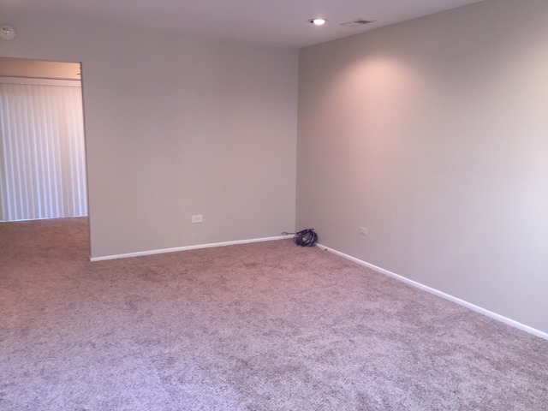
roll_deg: -2.2
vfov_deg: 48.2
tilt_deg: -9.1
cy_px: 206
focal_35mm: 29
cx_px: 274
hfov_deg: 61.7
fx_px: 459
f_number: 2.2
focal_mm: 4.15
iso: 64
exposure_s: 1/30
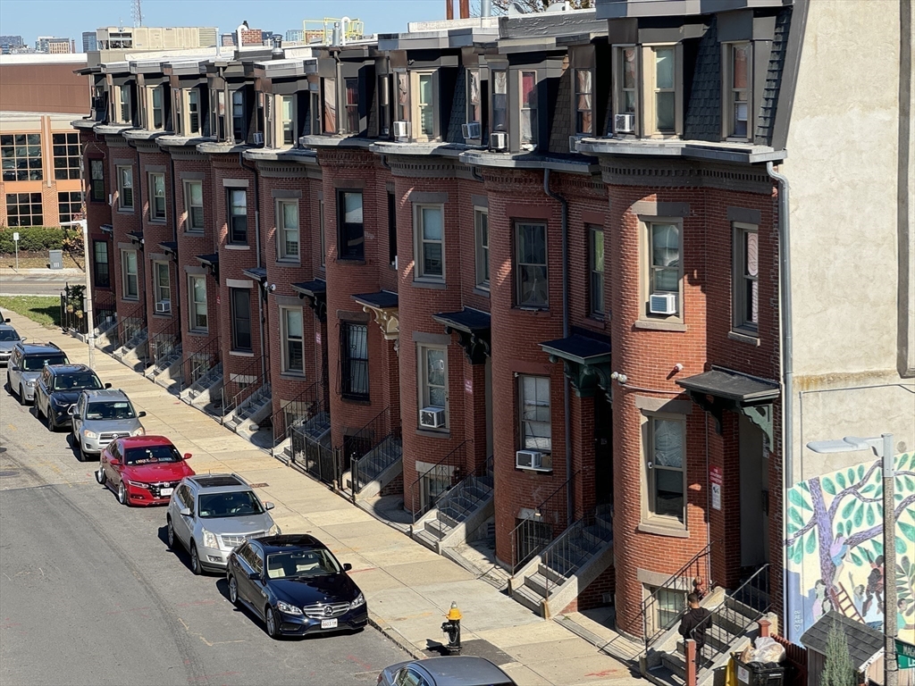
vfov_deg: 19.1
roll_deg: +1.9
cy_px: 343
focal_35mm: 77
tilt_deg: -7.7
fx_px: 2035
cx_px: 458
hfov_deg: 25.3
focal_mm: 9
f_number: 2.8
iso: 25
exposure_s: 1/497
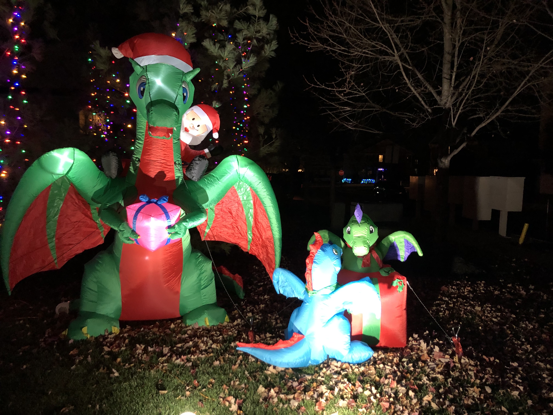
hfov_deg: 63.4
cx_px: 276
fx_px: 447
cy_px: 208
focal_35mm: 28
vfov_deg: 49.7
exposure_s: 1/13
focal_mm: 3.99
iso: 100
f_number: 1.8
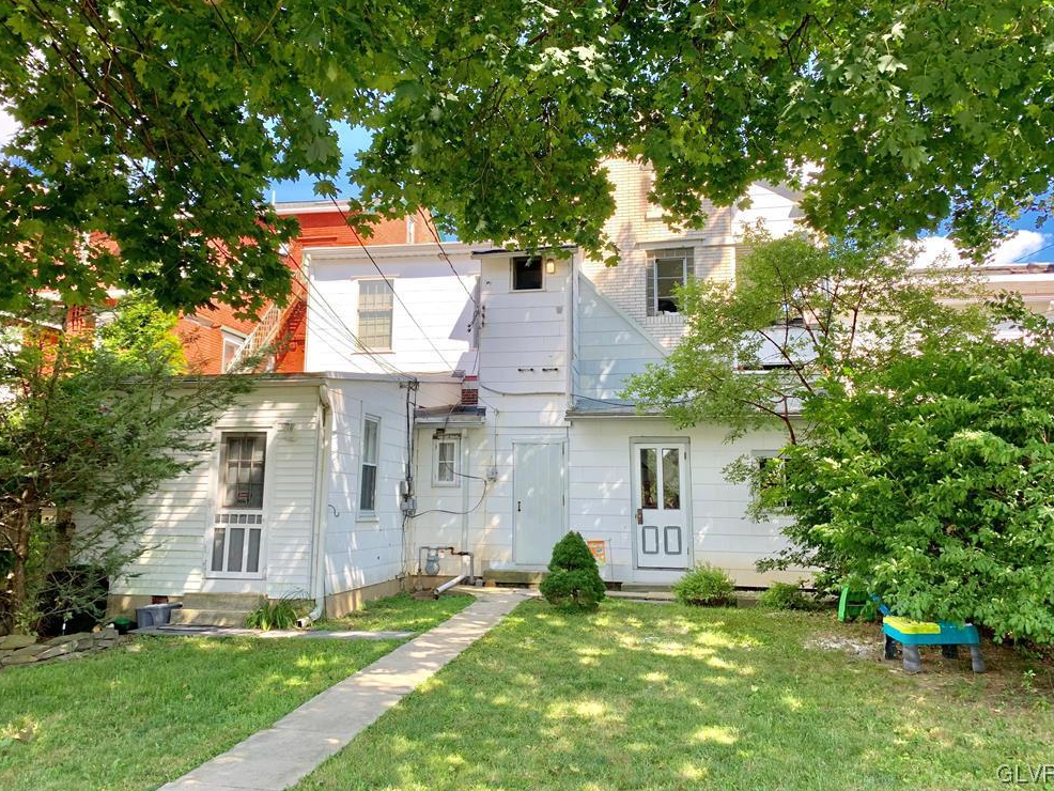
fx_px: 822
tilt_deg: +9.9
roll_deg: -1.5
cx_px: 516
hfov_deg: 65.3
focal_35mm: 27
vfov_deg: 51.4
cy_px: 387
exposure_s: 1/283
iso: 25
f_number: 1.8
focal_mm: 4.25
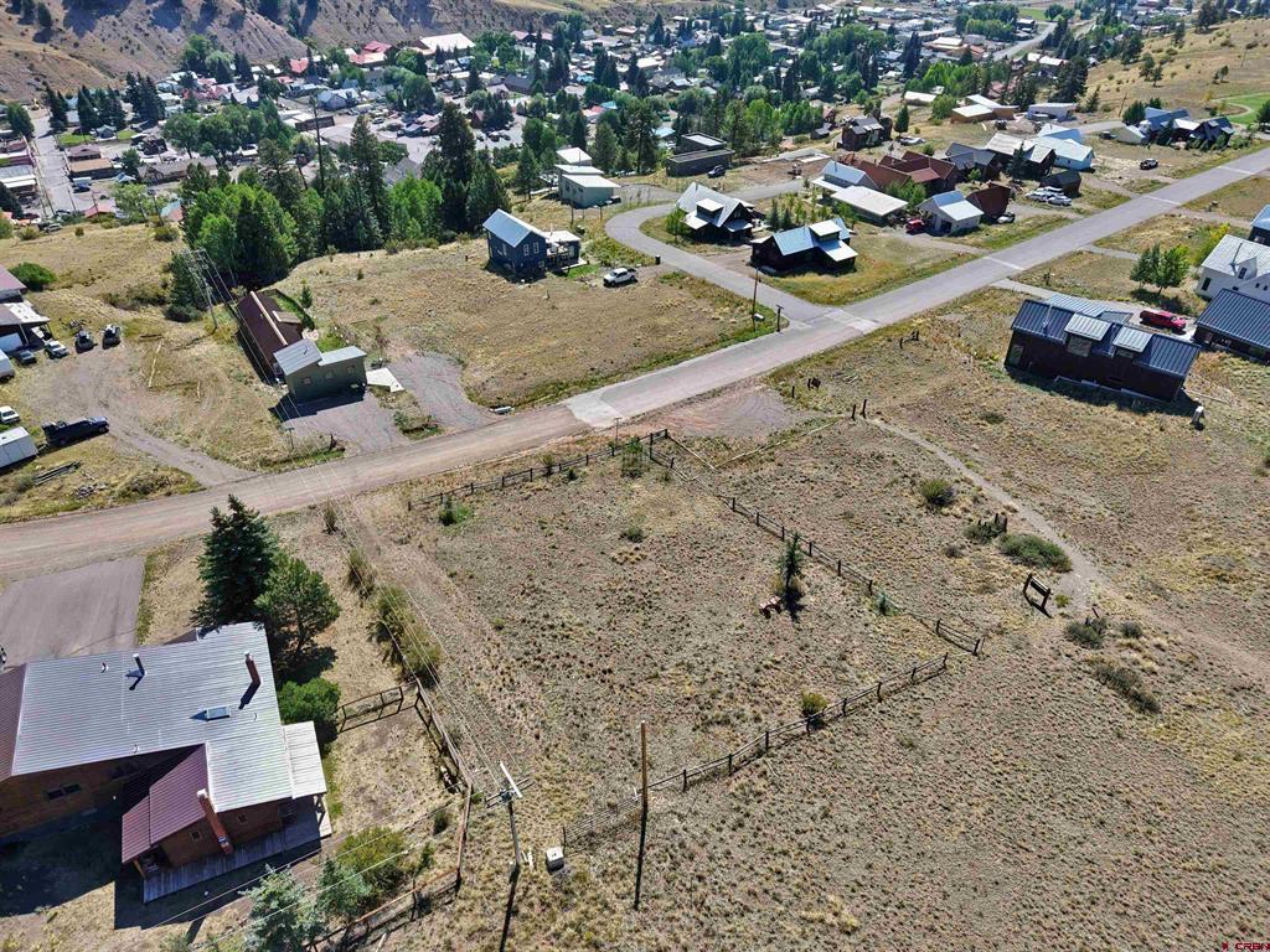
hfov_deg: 71.6
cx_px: 635
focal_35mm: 24
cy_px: 476
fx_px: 881
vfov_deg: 56.8
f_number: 1.8
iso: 160
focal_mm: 8.67
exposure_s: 1/3000
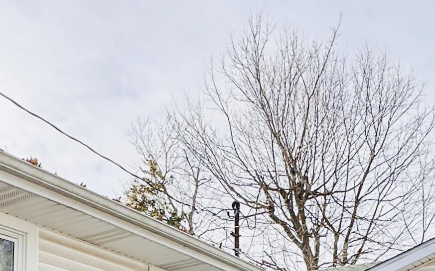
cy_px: 375
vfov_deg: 22.1
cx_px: 209
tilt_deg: +4.5
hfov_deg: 39.6
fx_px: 604
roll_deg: +1.9
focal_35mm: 51
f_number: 2.2
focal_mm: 2.22
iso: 40
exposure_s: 1/932
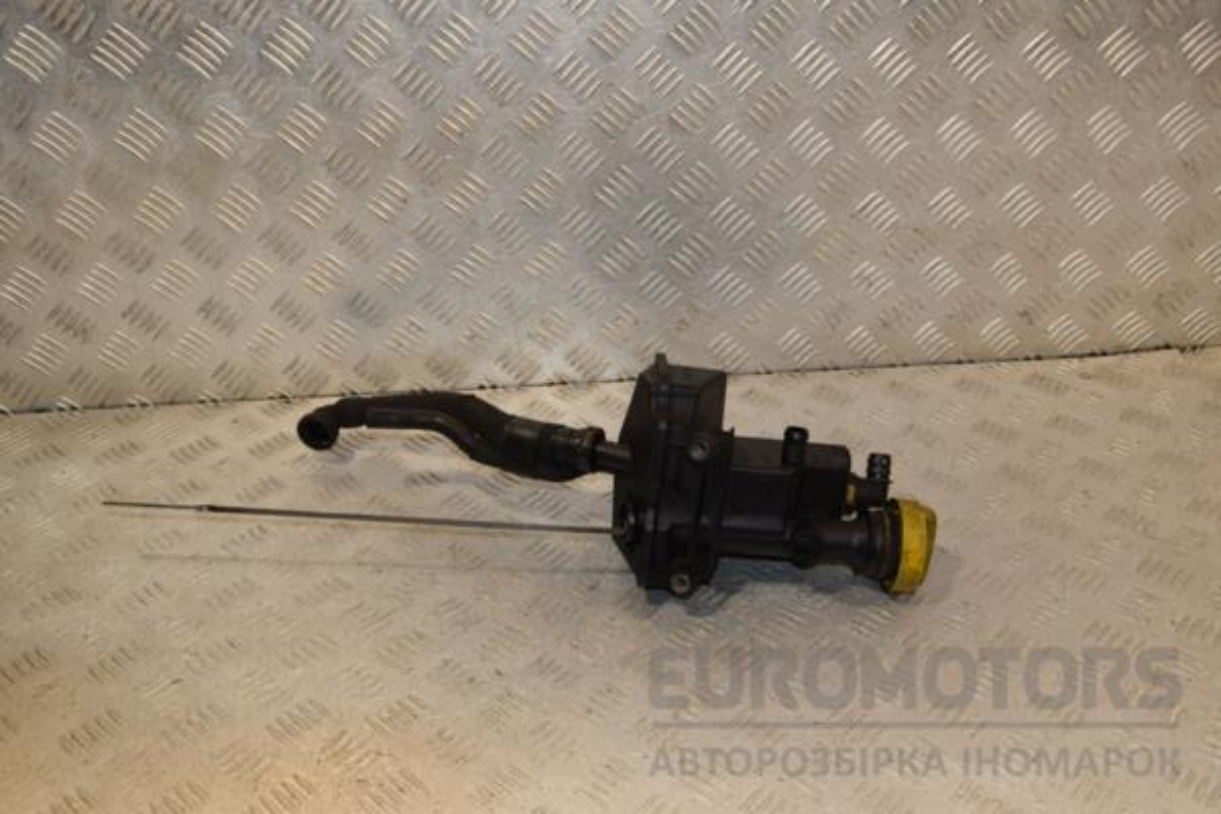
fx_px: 1272
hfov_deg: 51.3
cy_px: 407
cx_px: 610
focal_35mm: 38
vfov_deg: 35.5
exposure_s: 1/200
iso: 800
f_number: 7.1
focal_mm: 25
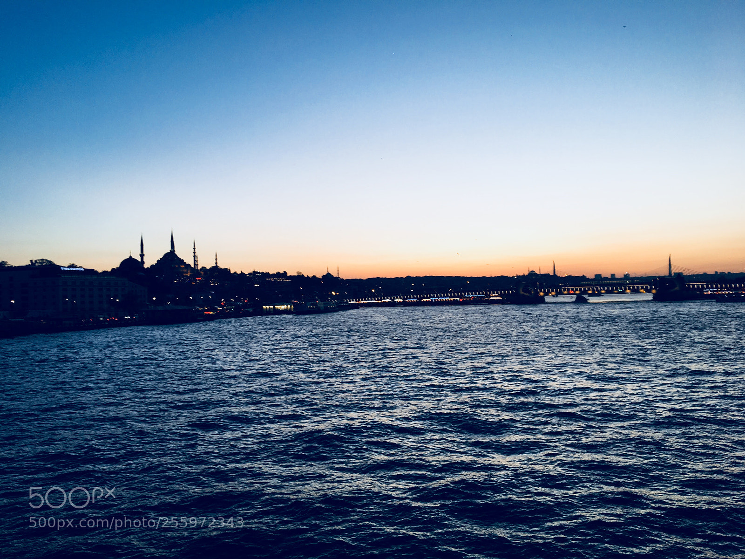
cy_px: 280
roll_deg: +1.5
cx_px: 372
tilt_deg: +1.4
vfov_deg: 48.2
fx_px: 624
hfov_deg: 61.7
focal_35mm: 29
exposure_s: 1/50
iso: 25
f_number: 2.2
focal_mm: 4.15
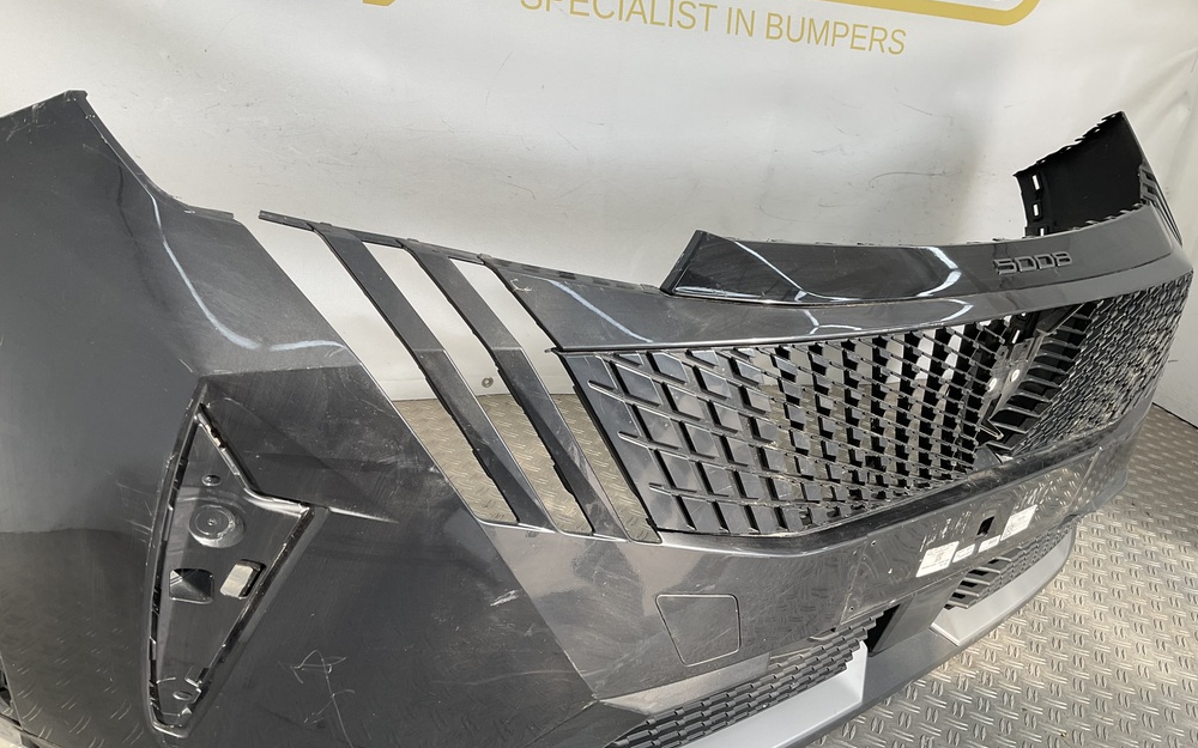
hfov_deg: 61.2
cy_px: 426
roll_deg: -10.8
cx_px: 603
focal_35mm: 31
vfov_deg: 40.5
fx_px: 1012
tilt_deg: -26.4
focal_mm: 3
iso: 16
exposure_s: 1/163
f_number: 1.8
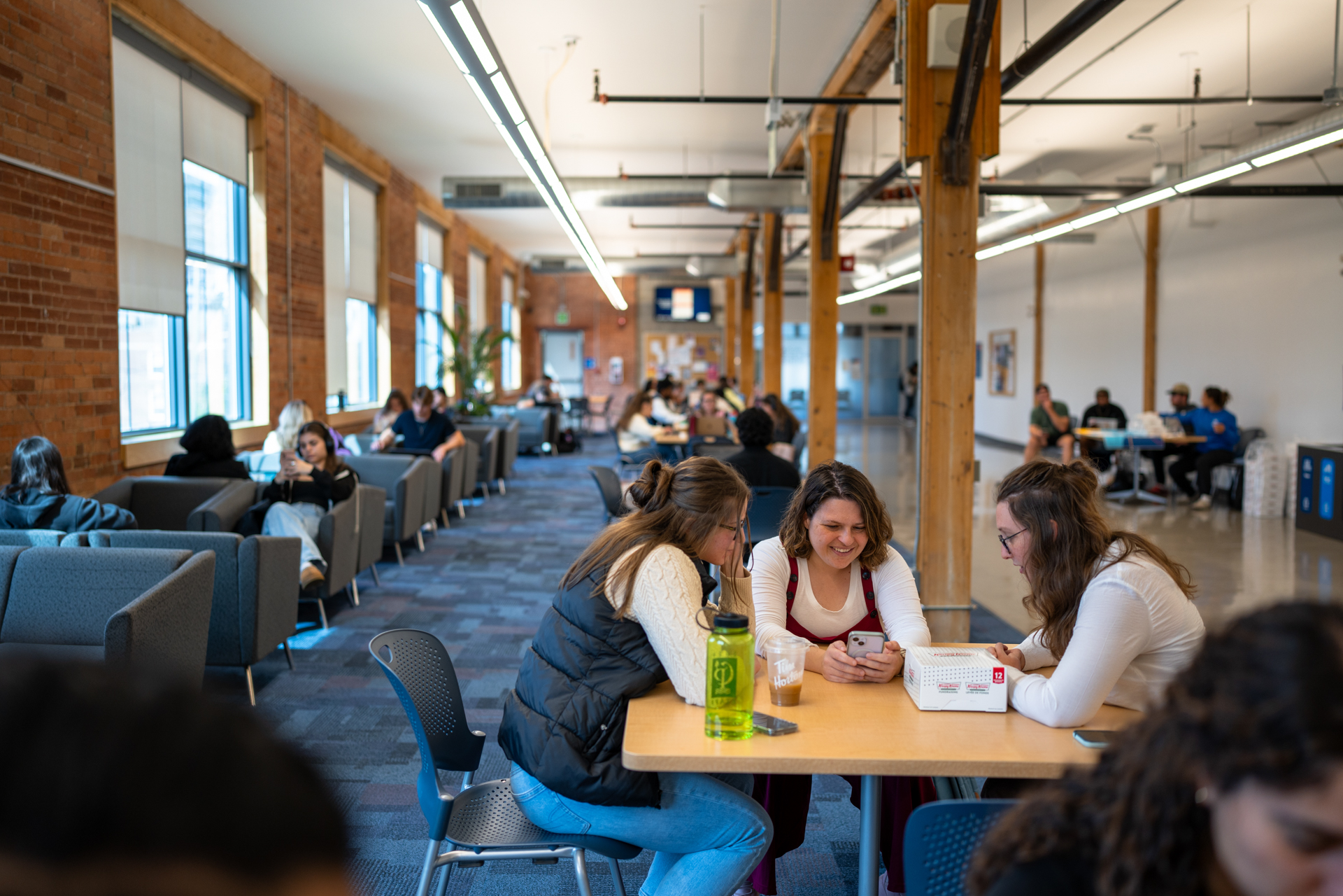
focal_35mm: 35
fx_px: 1306
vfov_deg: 37.9
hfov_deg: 54.4
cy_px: 448
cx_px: 672
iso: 200
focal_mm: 35
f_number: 1.6
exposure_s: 1/125
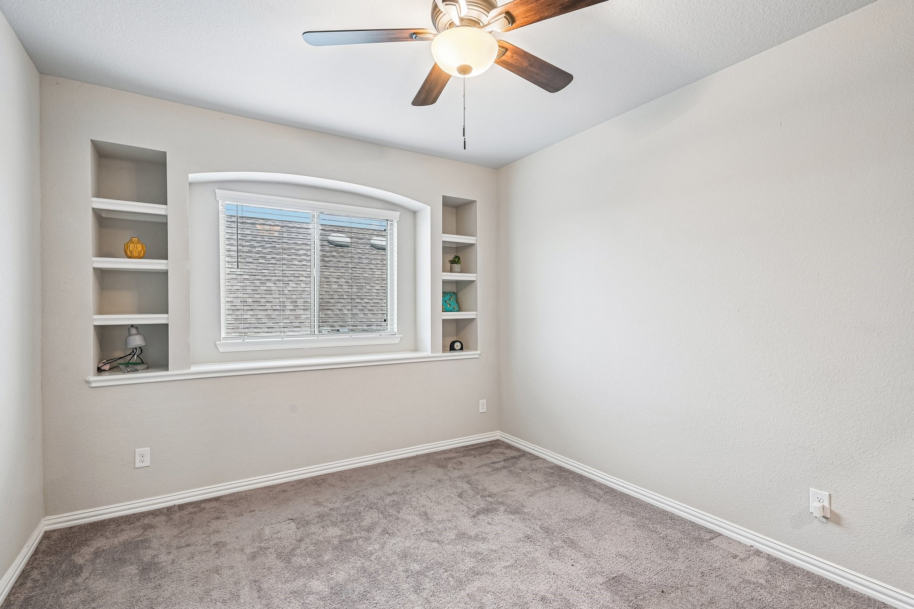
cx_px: 457
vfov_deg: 70.4
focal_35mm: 17
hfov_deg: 93.3
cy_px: 304
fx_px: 432
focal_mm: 17
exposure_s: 1/6
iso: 400
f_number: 8
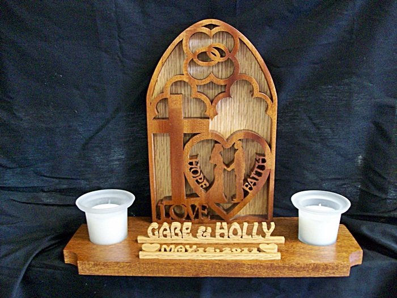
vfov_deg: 41.8
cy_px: 149
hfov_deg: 54.0
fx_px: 390
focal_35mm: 34
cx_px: 198
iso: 184
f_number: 2.8
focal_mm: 5.7
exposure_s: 1/8
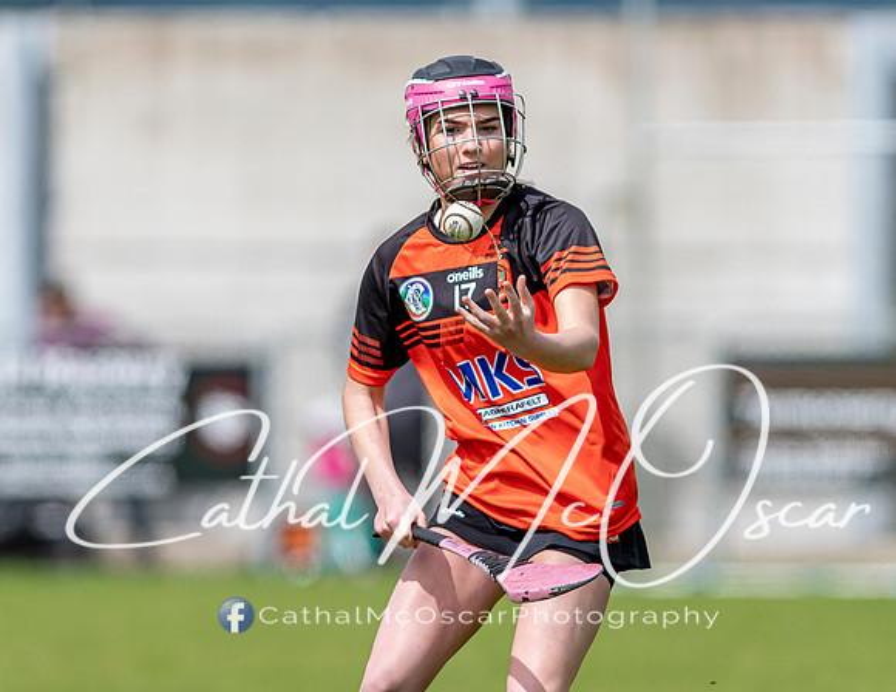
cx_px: 419
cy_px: 418
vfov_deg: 2.2
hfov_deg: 2.8
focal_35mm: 703
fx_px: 18392
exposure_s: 1/2000
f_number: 2.8
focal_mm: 300
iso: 100
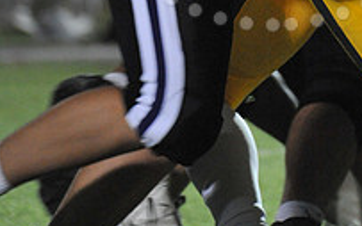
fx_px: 17210
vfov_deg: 0.8
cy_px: -187
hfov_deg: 1.2
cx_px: 273
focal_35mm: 1744
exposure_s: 1/200
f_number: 6.3
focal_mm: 600
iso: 6400
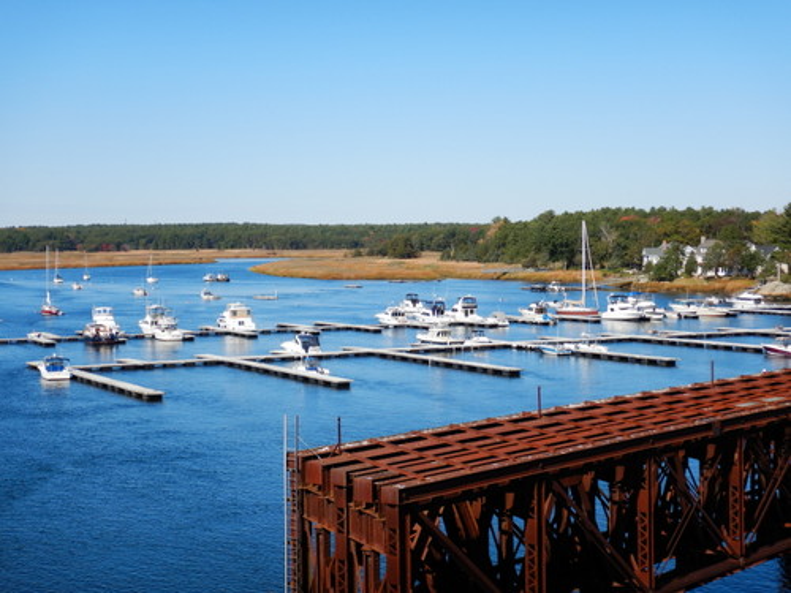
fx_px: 1531
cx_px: 396
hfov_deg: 29.0
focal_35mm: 67
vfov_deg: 21.9
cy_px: 296
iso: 125
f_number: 4.5
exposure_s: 1/1000
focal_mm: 12
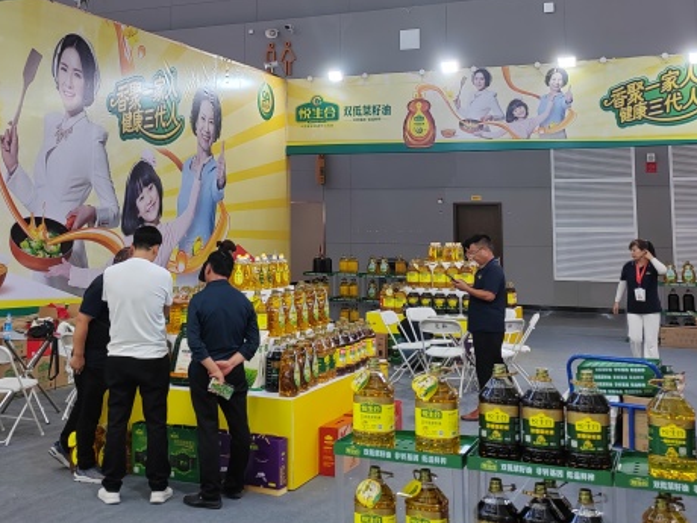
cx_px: 291
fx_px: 946
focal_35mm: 47
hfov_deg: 40.3
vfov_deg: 30.2
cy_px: 109
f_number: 1.9
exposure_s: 1/100
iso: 250
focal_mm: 5.52
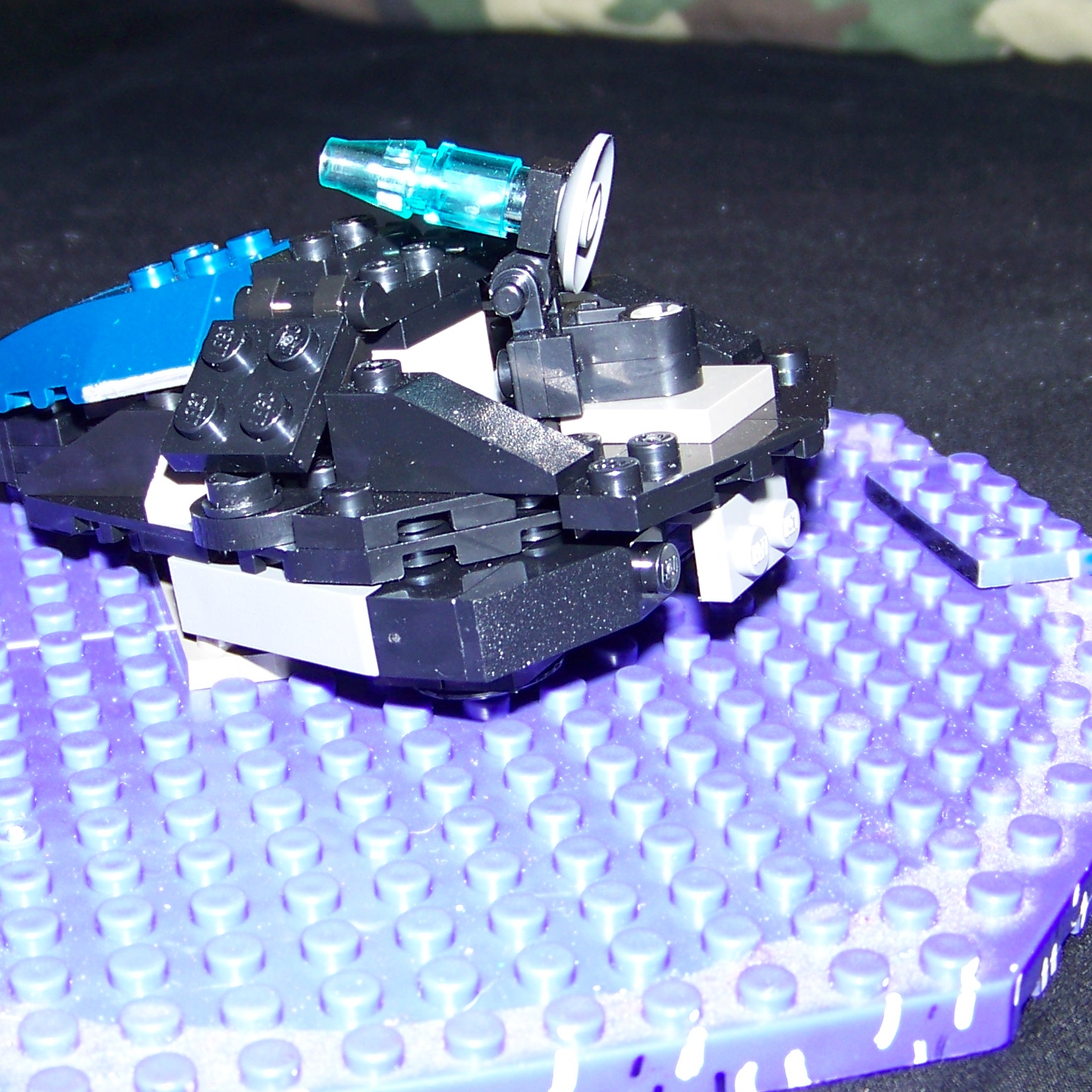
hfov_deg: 26.8
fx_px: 2284
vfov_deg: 26.8
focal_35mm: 64
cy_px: 450
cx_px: 385
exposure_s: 1/30
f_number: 2.8
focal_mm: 5.85
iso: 64
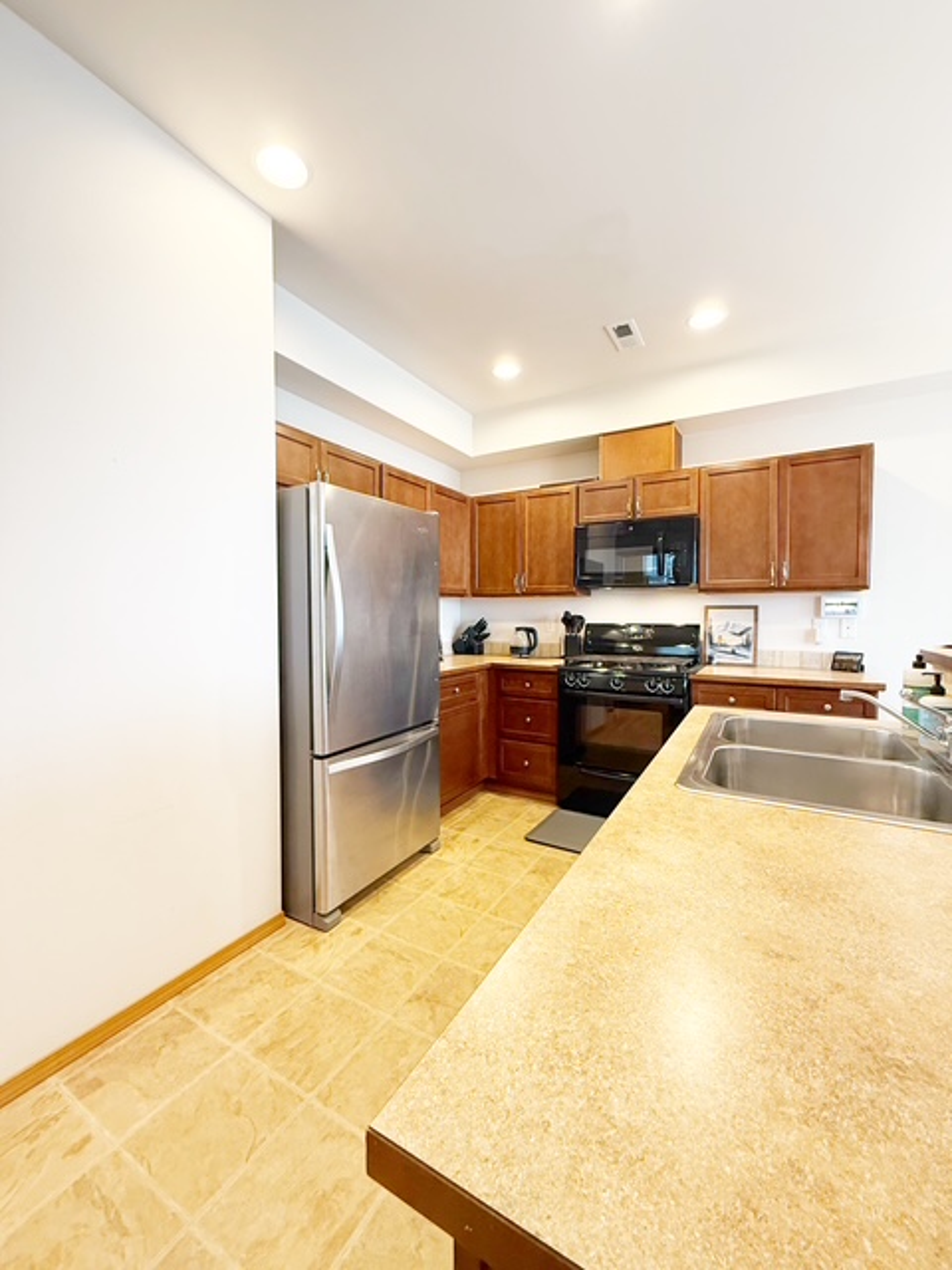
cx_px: 476
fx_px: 513
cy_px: 635
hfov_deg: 85.7
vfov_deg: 102.1
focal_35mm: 14
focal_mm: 2.22
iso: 400
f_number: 2.2
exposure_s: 1/60
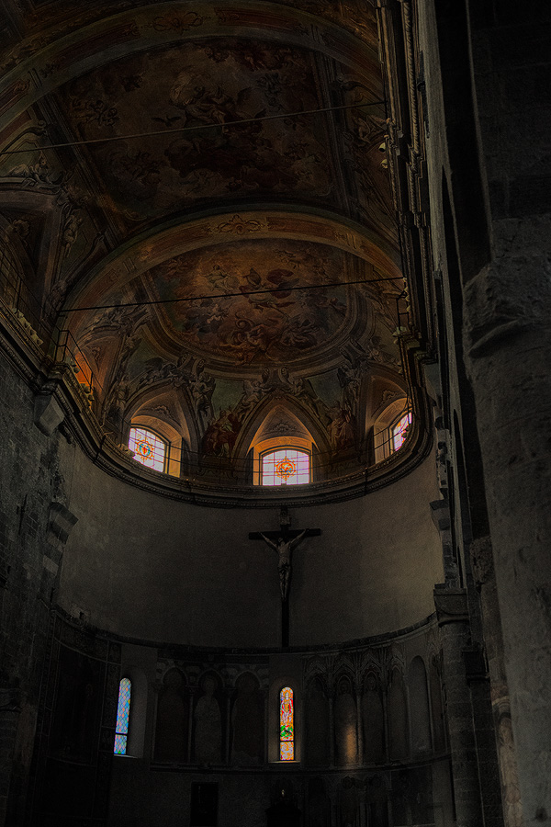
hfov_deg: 36.9
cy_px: 414
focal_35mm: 36
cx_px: 276
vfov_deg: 53.1
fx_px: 826
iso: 3200
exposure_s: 1/160
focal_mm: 36
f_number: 4
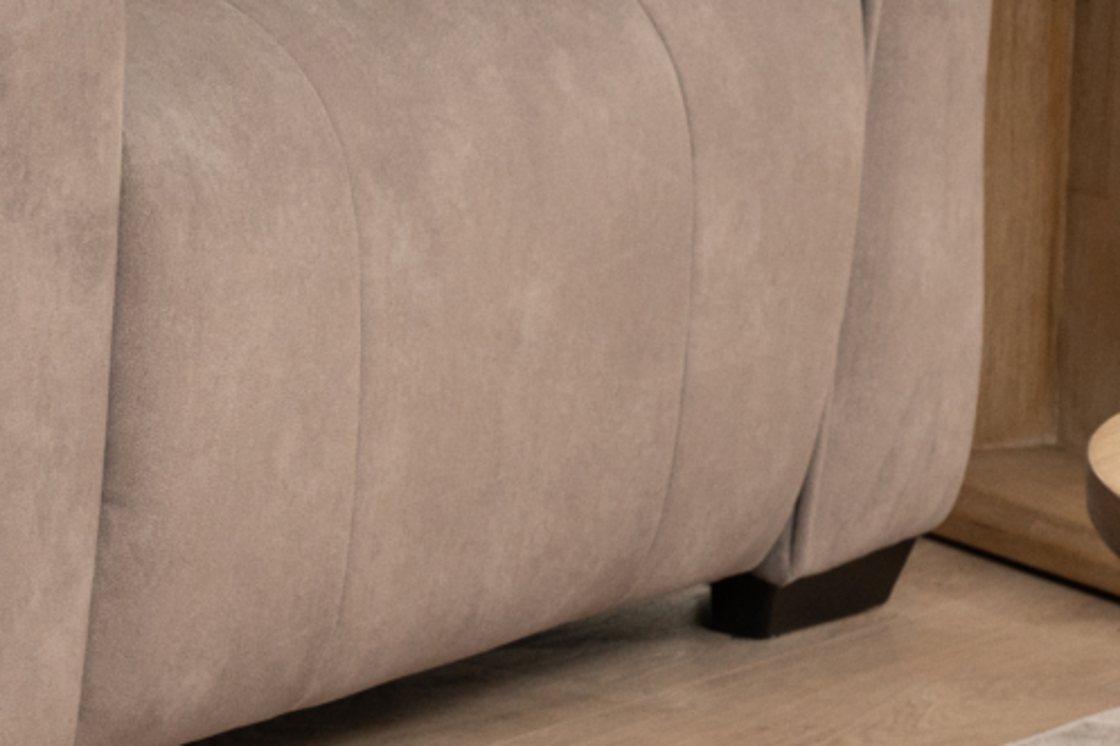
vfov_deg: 5.8
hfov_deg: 8.3
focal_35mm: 237
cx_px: -1059
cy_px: -34
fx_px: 7372
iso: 1000
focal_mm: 57.5
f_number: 5.6
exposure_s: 1/100
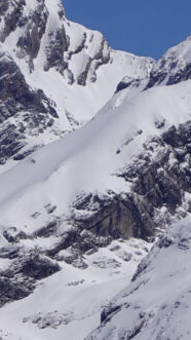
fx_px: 5848
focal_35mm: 649
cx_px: -67
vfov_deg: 3.3
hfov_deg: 1.9
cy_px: 155
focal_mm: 72
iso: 100
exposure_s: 1/1000
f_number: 8
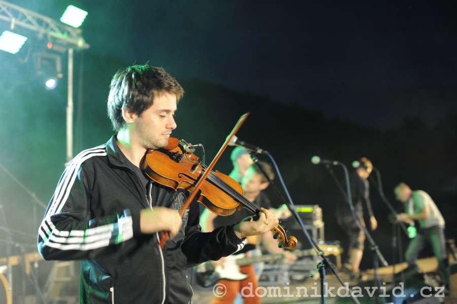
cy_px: 152
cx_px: 228
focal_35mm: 50
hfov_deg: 39.6
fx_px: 634
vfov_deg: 27.0
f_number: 2.8
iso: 4000
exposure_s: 1/50
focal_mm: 50
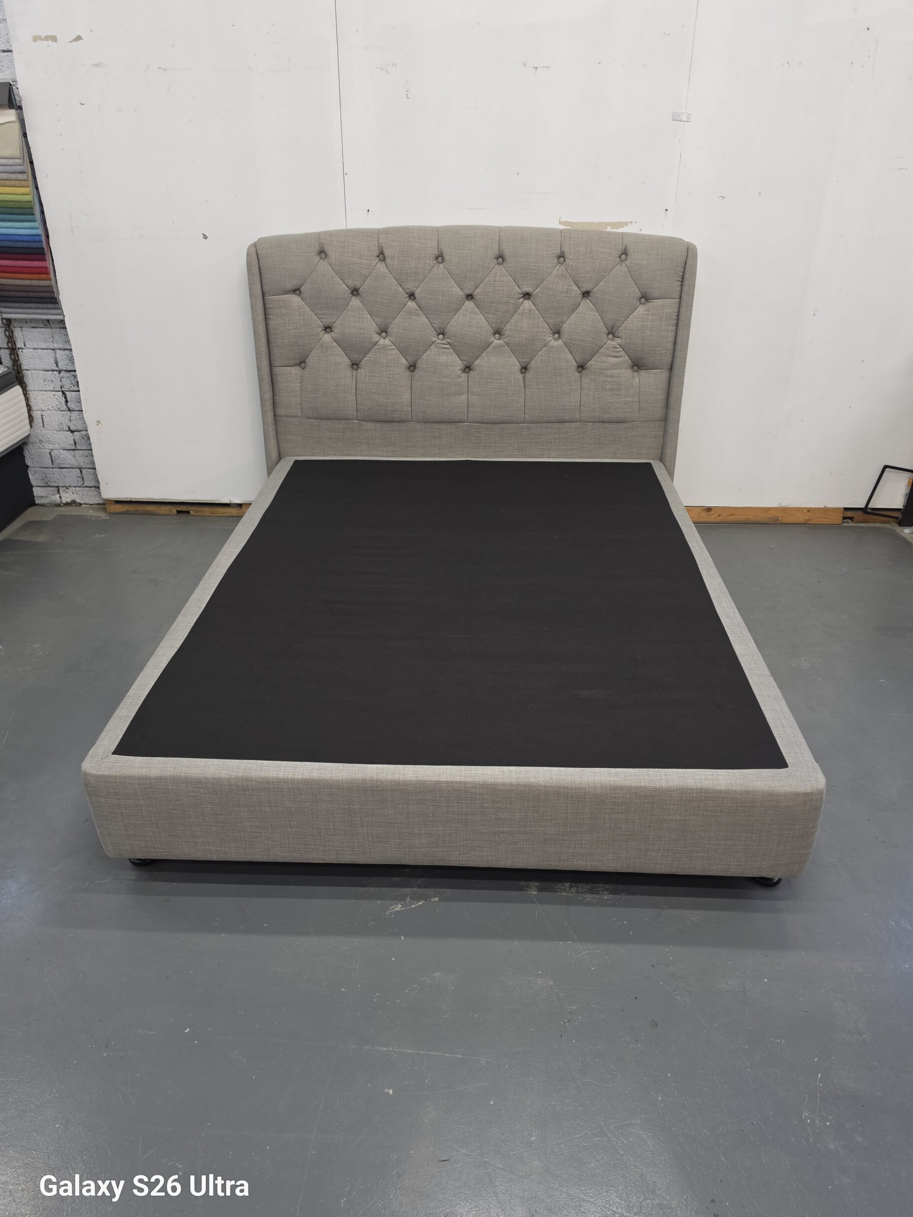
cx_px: 462
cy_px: 628
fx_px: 844
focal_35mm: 24
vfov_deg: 71.6
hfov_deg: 56.8
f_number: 1.4
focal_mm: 6.5
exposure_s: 1/100
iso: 100
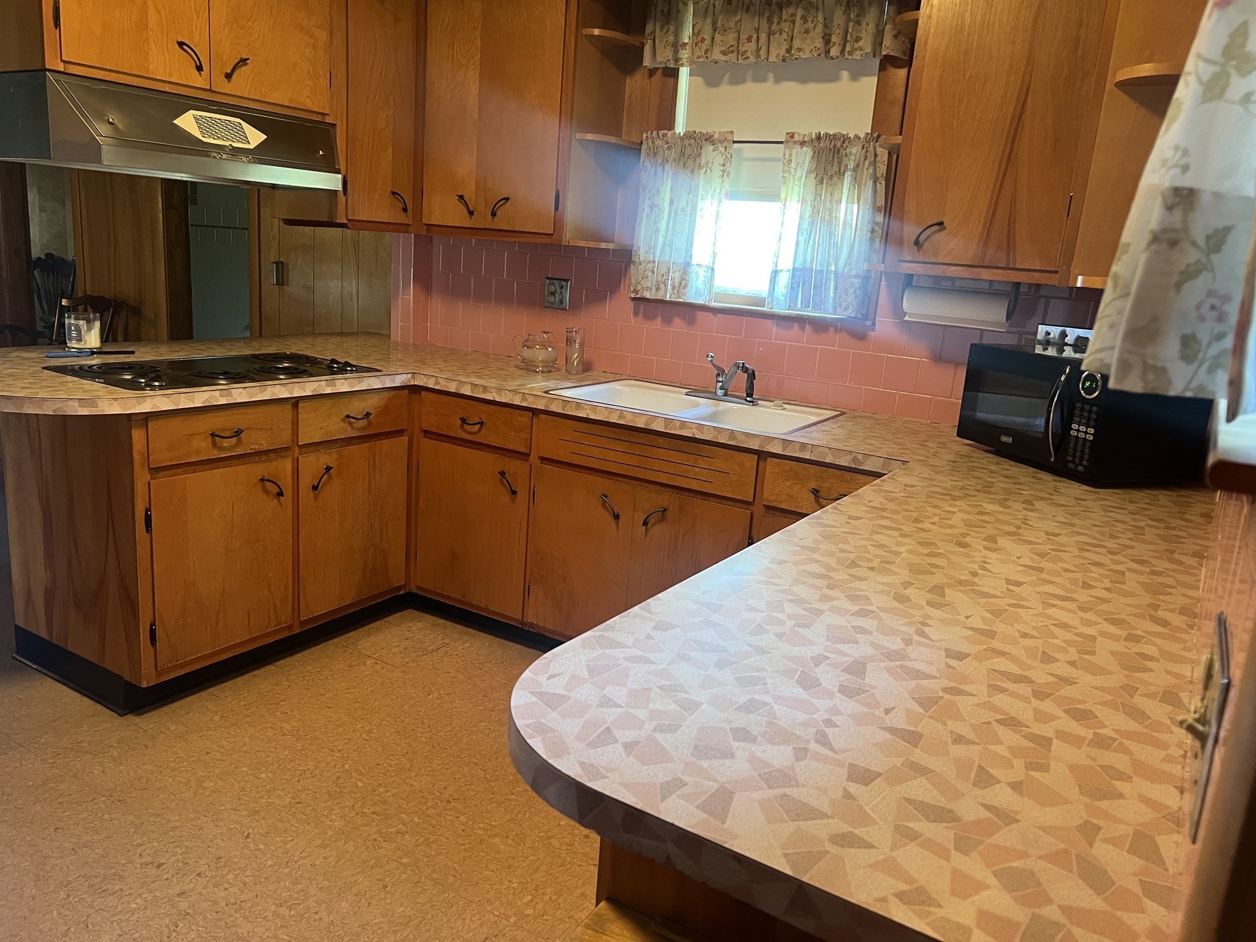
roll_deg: -3.6
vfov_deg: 53.1
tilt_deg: -12.4
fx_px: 943
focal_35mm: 26
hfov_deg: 67.3
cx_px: 628
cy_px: 471
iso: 320
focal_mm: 5.7
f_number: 1.5
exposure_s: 1/60
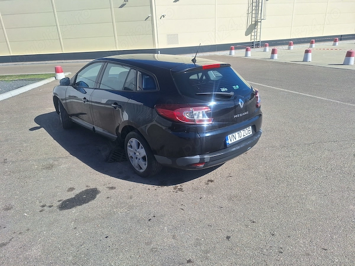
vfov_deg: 58.9
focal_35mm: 23
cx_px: 178
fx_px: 236
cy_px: 133
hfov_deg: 73.9
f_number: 1.8
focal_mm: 5.54
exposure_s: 1/3509
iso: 40
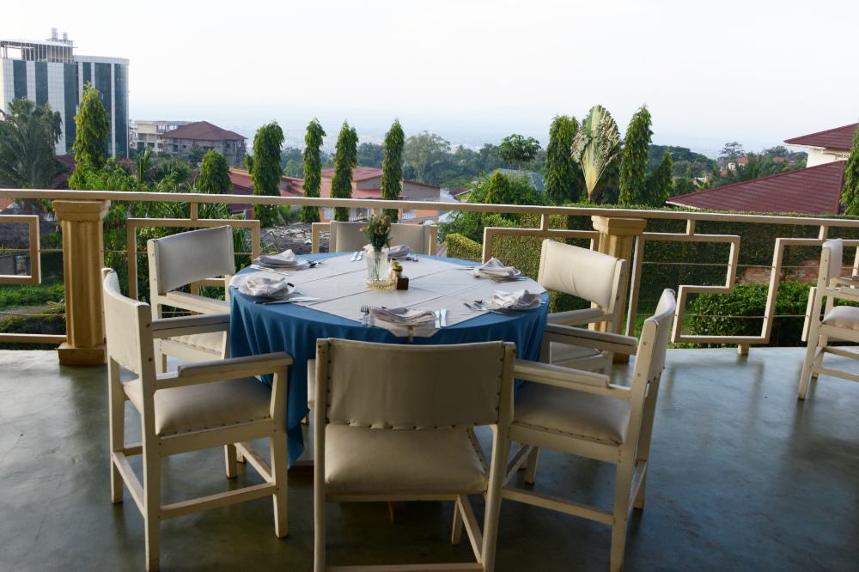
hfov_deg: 65.5
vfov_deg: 46.4
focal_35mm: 28
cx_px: 430
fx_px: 668
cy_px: 286
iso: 400
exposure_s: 1/320
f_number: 6.3
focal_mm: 28
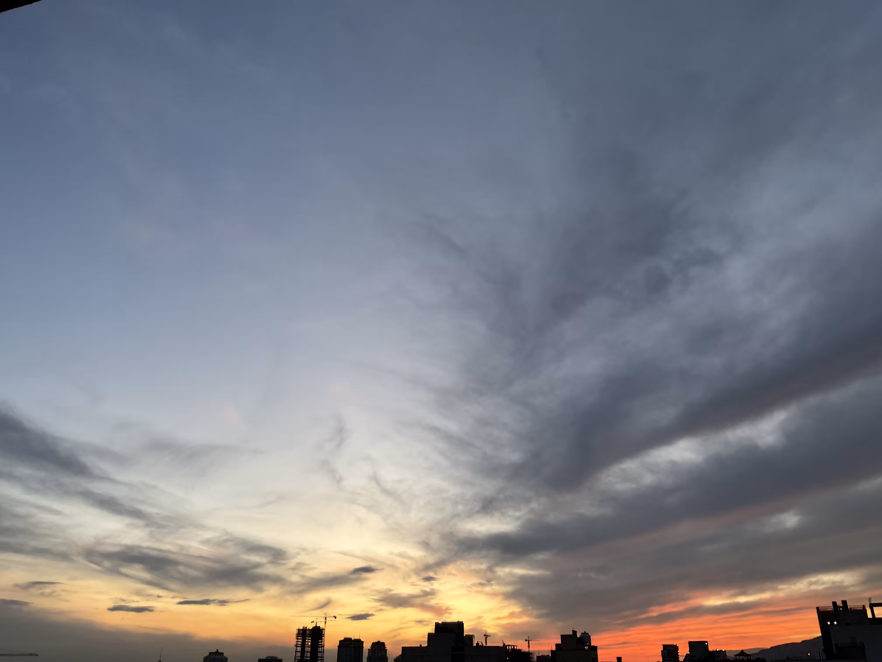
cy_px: 331
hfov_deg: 61.7
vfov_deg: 48.2
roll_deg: -1.3
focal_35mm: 29
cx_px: 441
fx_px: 739
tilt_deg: +25.3
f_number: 1.8
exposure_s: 1/110
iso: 64
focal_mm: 3
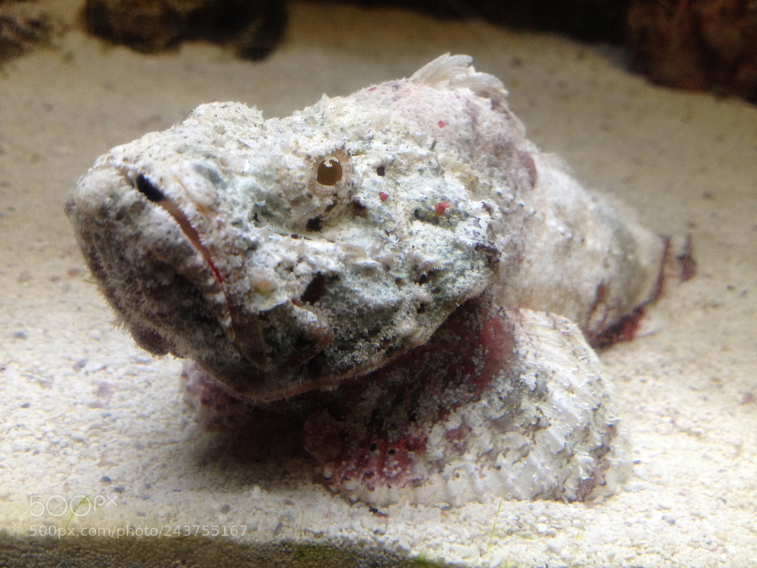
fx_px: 765
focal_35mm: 35
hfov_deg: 52.6
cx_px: 378
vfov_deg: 40.7
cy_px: 284
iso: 100
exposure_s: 1/20
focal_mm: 4.28
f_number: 2.4
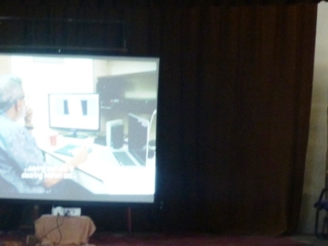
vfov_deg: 9.0
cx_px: -29
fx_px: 1554
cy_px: 284
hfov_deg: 11.9
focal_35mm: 164
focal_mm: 11.7
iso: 500
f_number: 4.9
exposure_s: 1/5
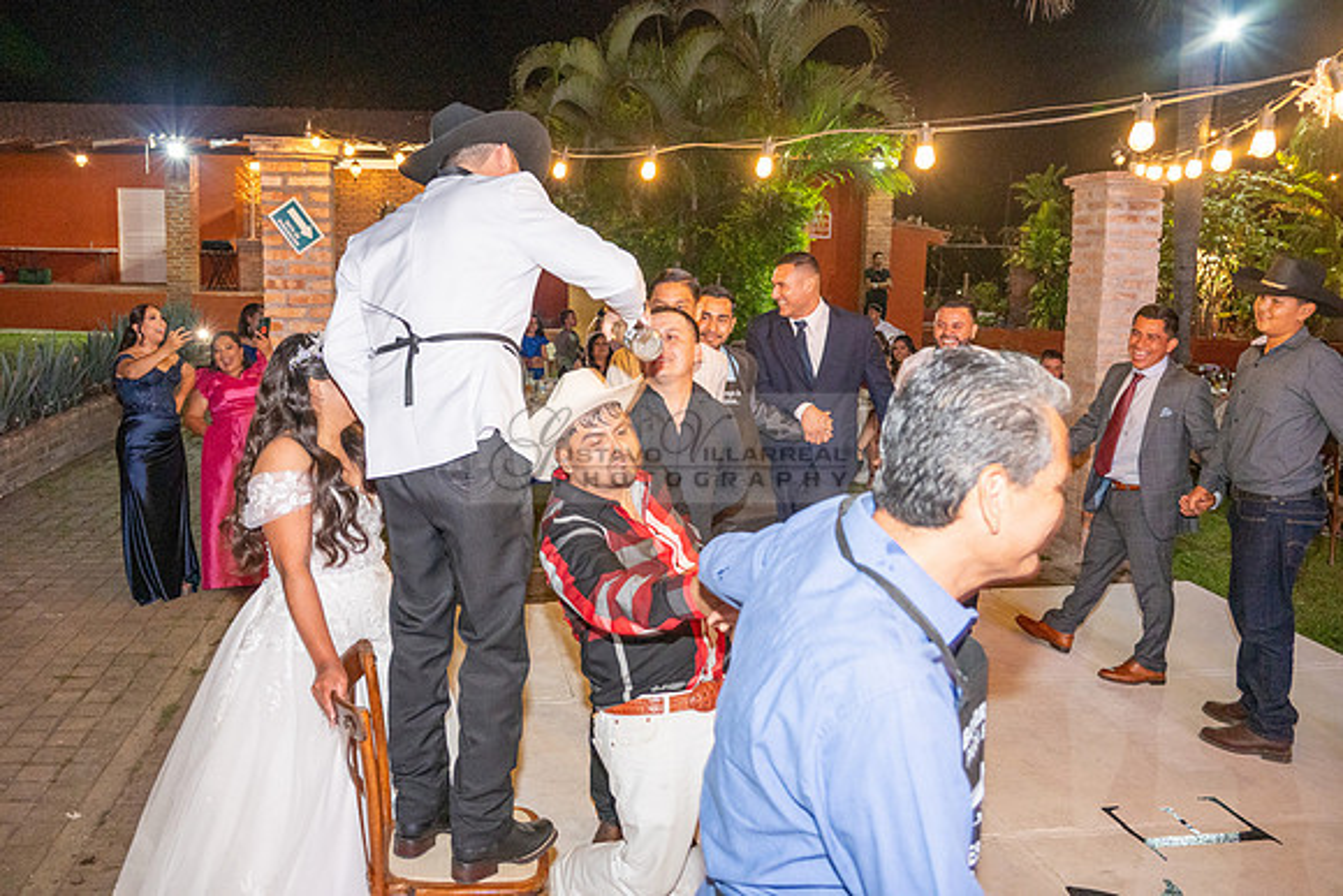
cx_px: 615
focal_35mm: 30
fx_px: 1133
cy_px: 410
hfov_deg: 61.2
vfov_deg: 43.1
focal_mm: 28
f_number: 5
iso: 2500
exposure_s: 1/80
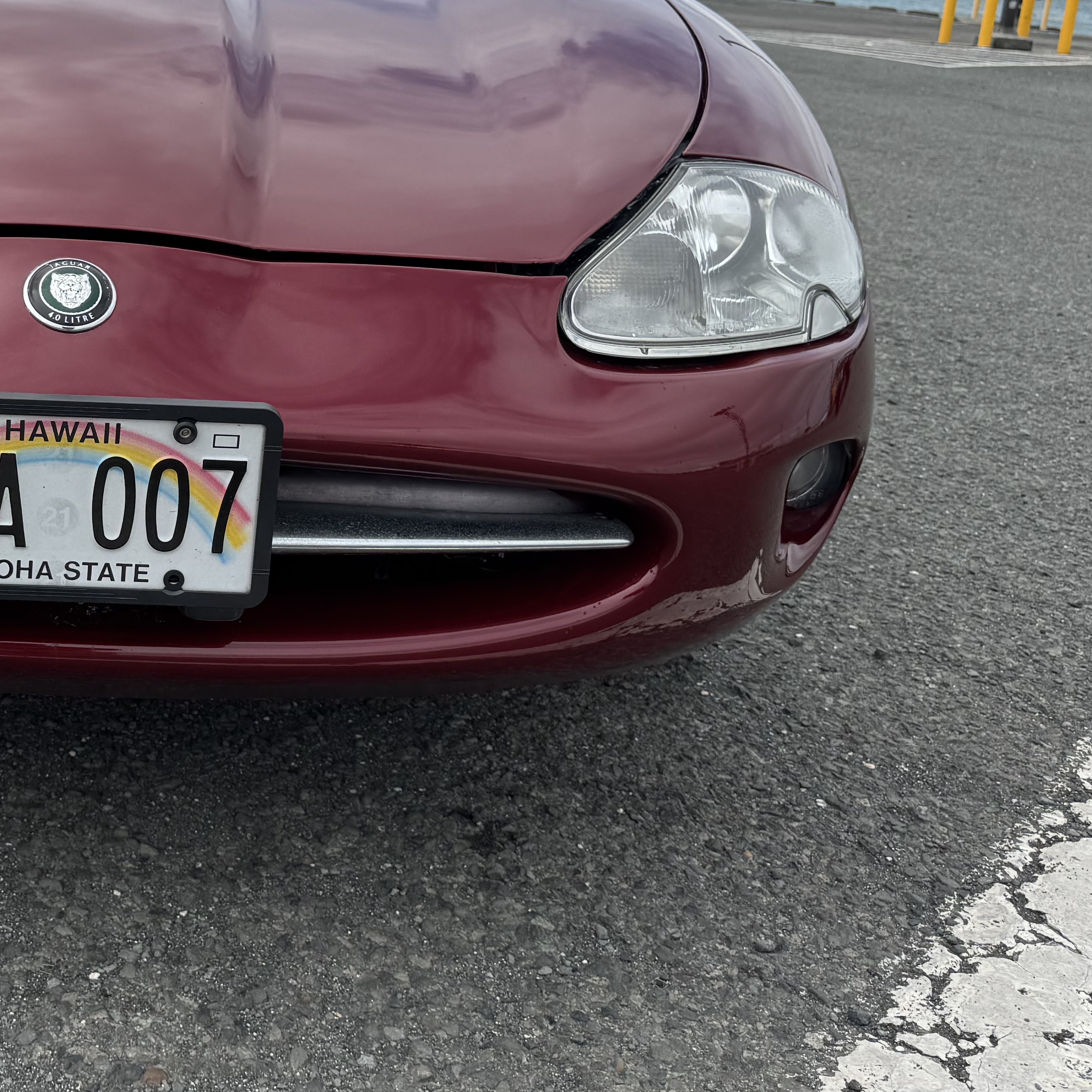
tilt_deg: -12.9
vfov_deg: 34.8
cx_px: 55
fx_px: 1713
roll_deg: -3.3
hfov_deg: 33.0
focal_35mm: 48
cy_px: 313
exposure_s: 1/5348
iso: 80
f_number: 1.78
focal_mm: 6.76
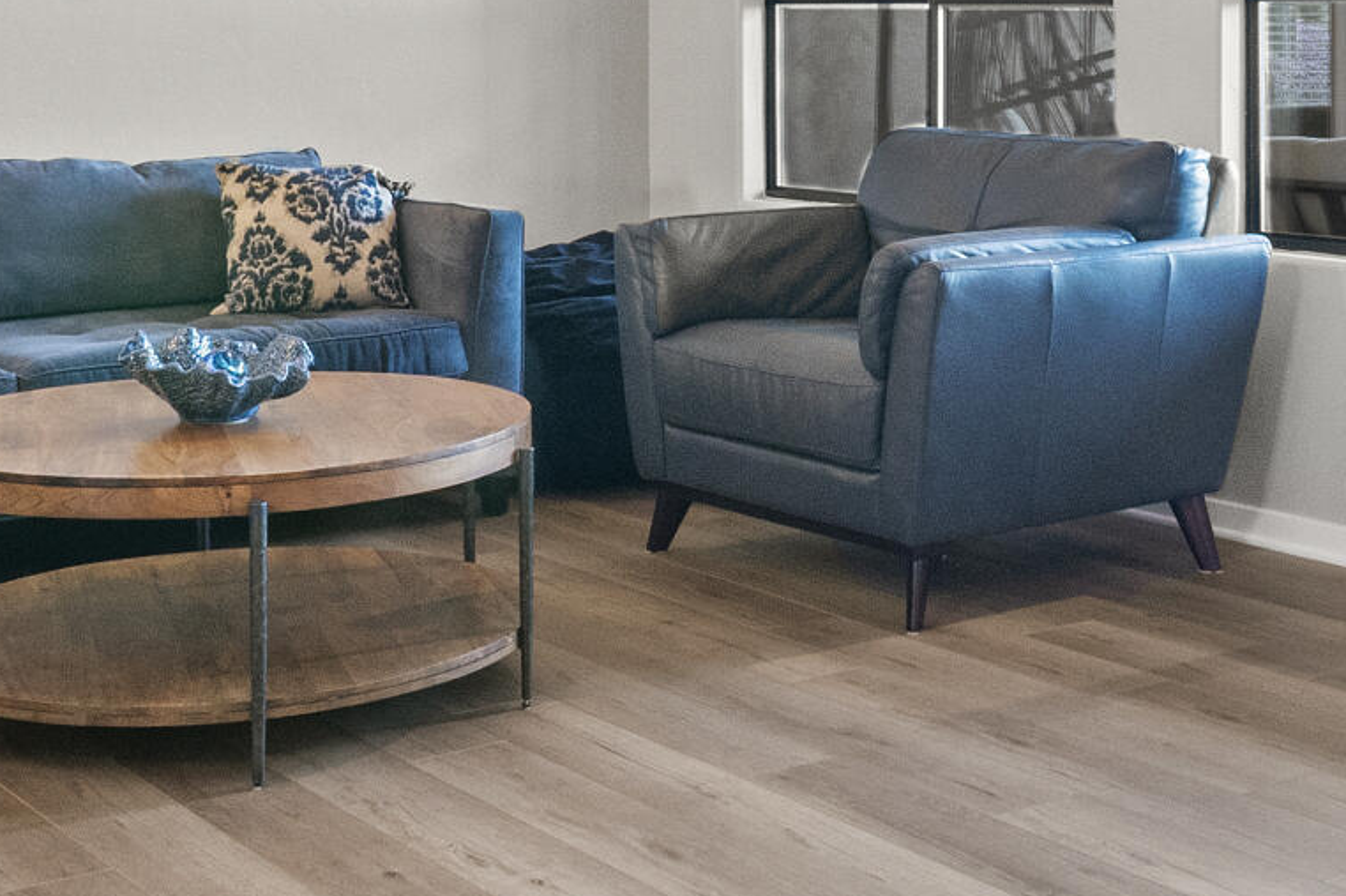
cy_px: -71
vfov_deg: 20.6
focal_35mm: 63
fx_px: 2354
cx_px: 844
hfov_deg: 31.8
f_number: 16
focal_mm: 16
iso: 1250
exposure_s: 1/1.67
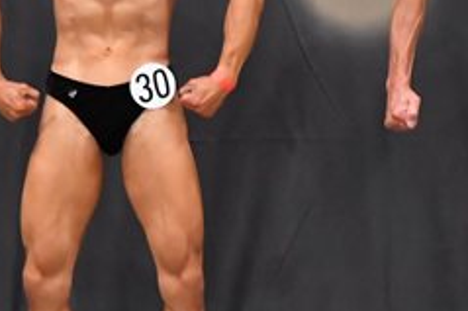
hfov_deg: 3.2
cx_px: 571
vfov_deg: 2.1
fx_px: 8496
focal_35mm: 654
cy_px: 113
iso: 5000
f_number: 5.6
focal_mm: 135
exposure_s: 1/400
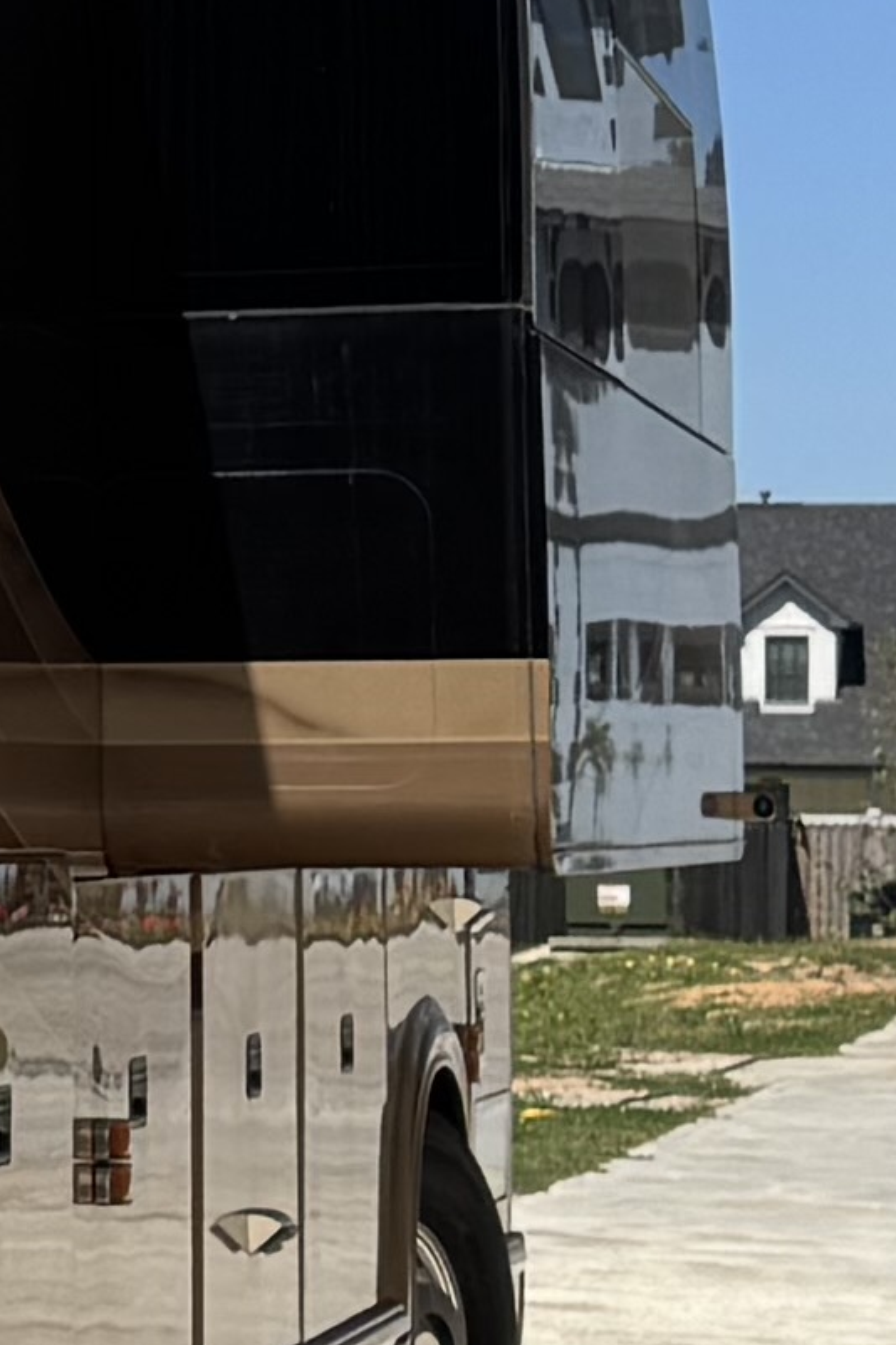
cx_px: -1839
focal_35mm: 178
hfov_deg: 6.9
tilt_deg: +2.6
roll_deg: -3.1
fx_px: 6645
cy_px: 507
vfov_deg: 11.5
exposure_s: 1/5814
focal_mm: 6.76
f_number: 1.78
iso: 80
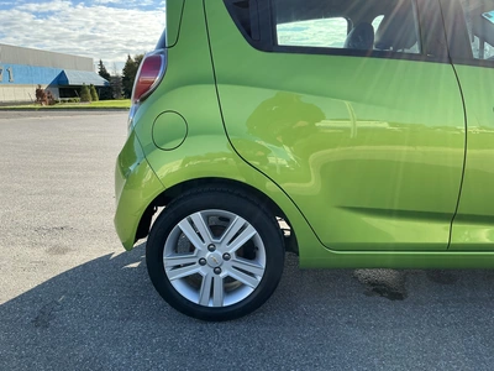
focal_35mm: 28
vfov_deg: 49.7
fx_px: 400
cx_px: 247
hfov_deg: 63.4
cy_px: 186
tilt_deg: -11.3
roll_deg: +1.2
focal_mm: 3
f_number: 1.8
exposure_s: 1/562
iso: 25
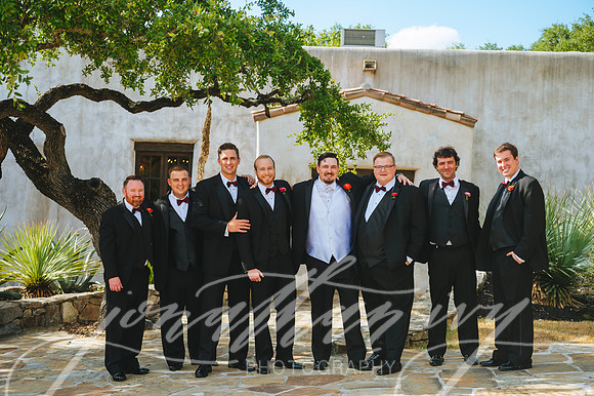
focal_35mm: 58
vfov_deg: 23.4
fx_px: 956
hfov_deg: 34.5
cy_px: 198
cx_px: 297
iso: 320
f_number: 3.5
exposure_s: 1/1250
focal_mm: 58
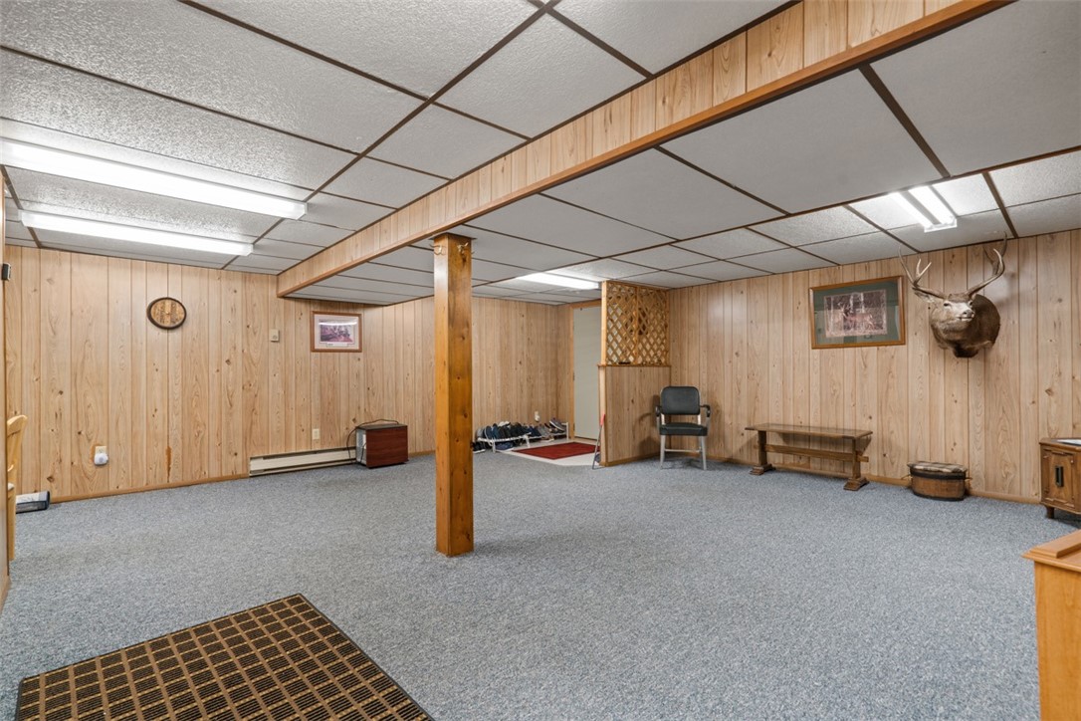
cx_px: 540
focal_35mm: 16
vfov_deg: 73.7
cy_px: 360
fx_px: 480
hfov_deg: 96.7
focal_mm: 16
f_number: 8
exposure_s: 1/1.43
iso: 400
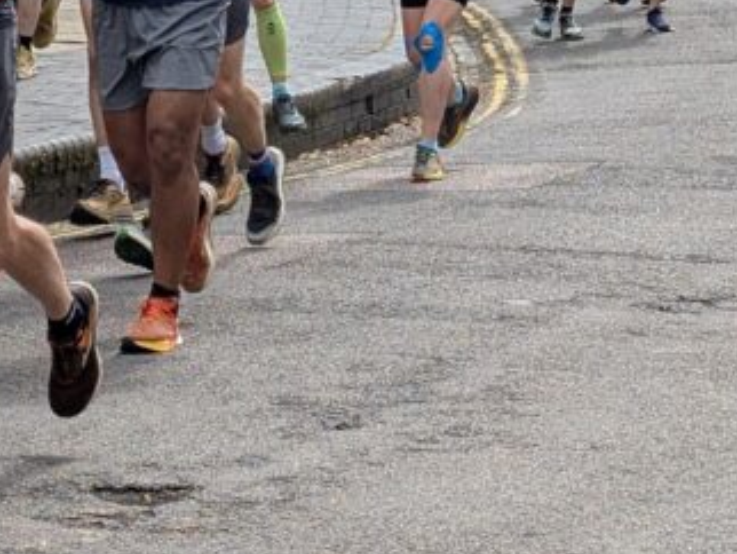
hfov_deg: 12.6
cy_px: -17
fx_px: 3324
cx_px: 163
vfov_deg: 9.5
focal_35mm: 156
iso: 20
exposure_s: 1/1346
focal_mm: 6.9
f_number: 1.68
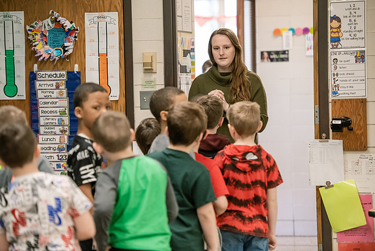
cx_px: 188
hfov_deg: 14.2
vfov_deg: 9.5
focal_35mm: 145
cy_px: 126
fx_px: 1511
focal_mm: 145
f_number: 3.2
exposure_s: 1/200
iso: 3200
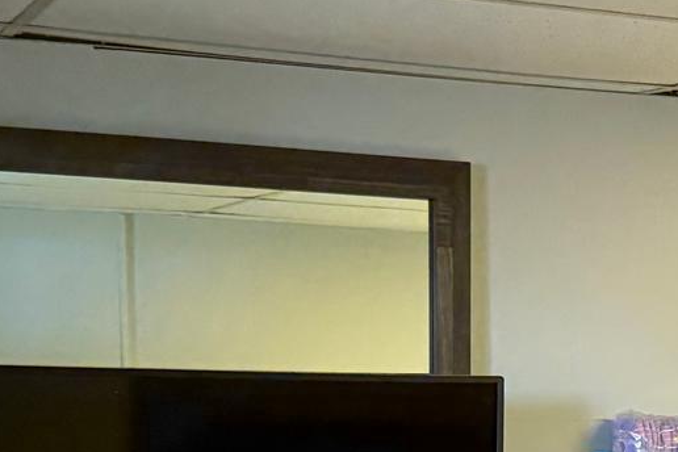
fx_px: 1864
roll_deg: -0.5
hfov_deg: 20.2
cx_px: 623
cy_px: 689
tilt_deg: -10.3
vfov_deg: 13.0
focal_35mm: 99
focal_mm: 6.76
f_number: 1.78
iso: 640
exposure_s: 1/60
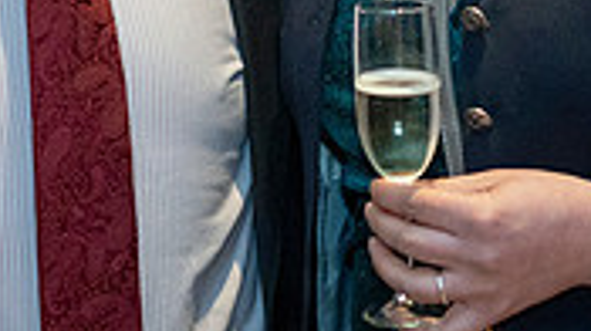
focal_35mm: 181
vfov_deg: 6.6
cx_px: 47
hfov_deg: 11.8
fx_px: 2833
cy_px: -174
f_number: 2
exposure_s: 1/80
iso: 1250
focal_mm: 35
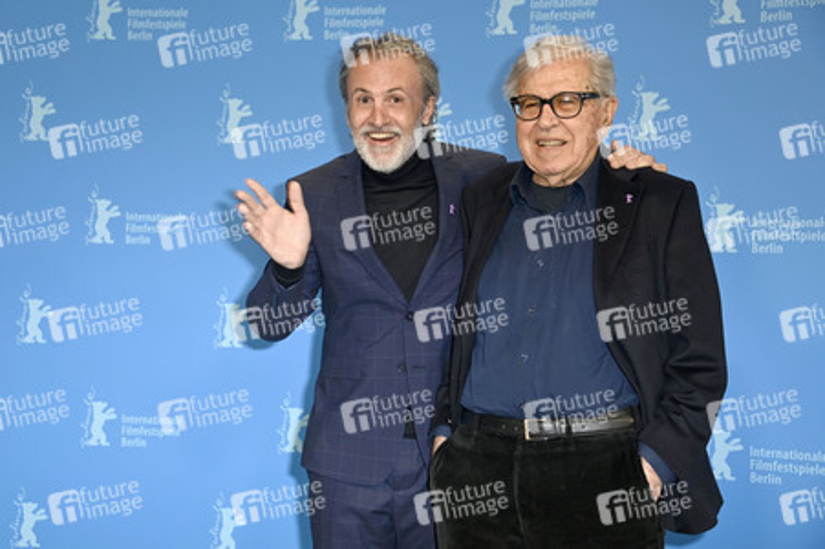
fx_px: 1420
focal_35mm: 62
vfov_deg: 21.9
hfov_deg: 32.4
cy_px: 274
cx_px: 412
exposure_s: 1/160
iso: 800
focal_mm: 62
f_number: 5
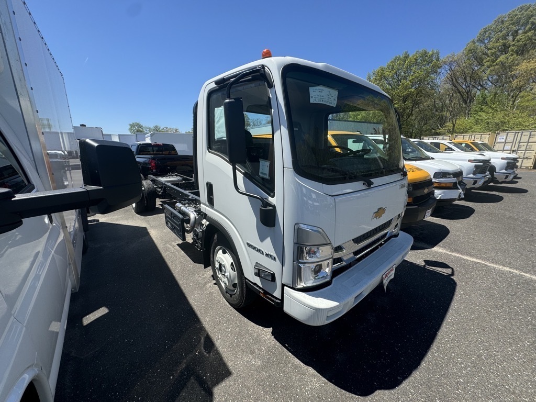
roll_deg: -1.2
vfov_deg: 85.7
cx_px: 268
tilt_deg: -13.7
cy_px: 201
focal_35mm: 14
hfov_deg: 102.1
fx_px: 217
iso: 50
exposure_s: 1/1346
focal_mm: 2.22
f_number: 2.2
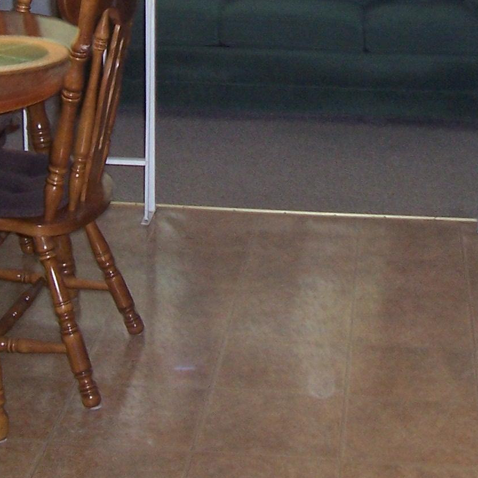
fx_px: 1437
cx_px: 272
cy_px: 18
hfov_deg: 18.9
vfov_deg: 18.5
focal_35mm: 92
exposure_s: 1/60
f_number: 2.7
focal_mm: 5.6
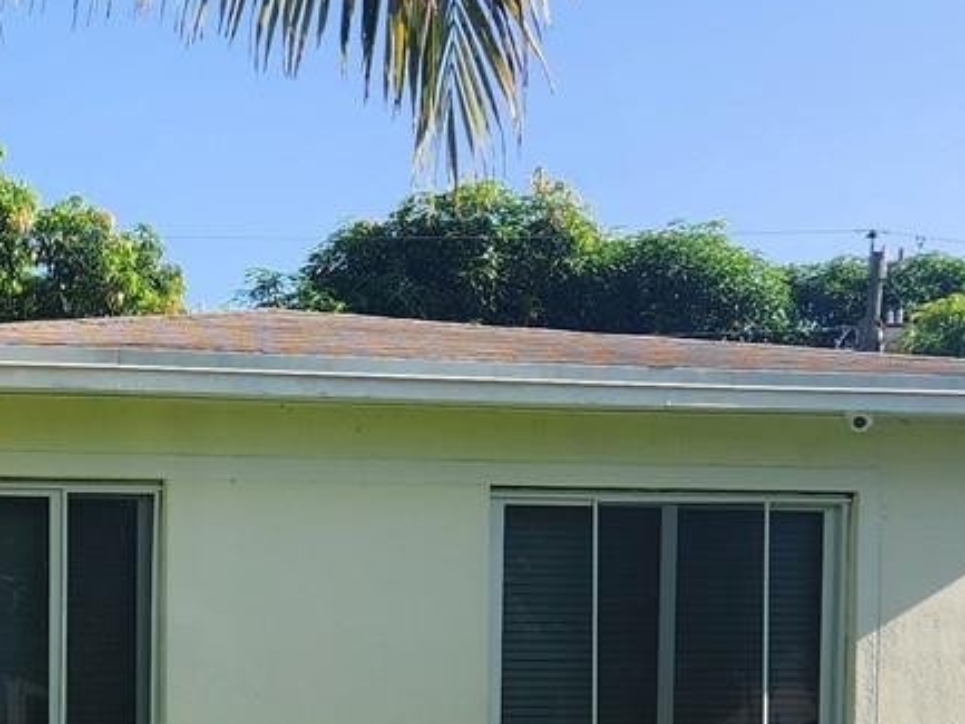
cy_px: 936
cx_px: -129
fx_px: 2370
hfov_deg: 21.7
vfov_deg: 16.4
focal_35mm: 85
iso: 20
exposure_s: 1/909
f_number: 1.8
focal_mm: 5.4
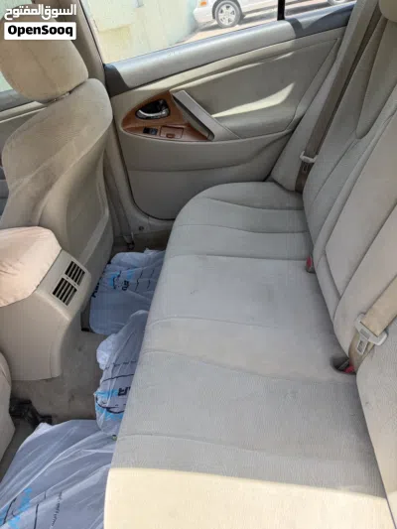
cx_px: 198
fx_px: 367
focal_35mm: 24
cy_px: 264
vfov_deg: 71.6
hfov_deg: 56.8
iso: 100
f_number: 1.78
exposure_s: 1/464
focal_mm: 6.76
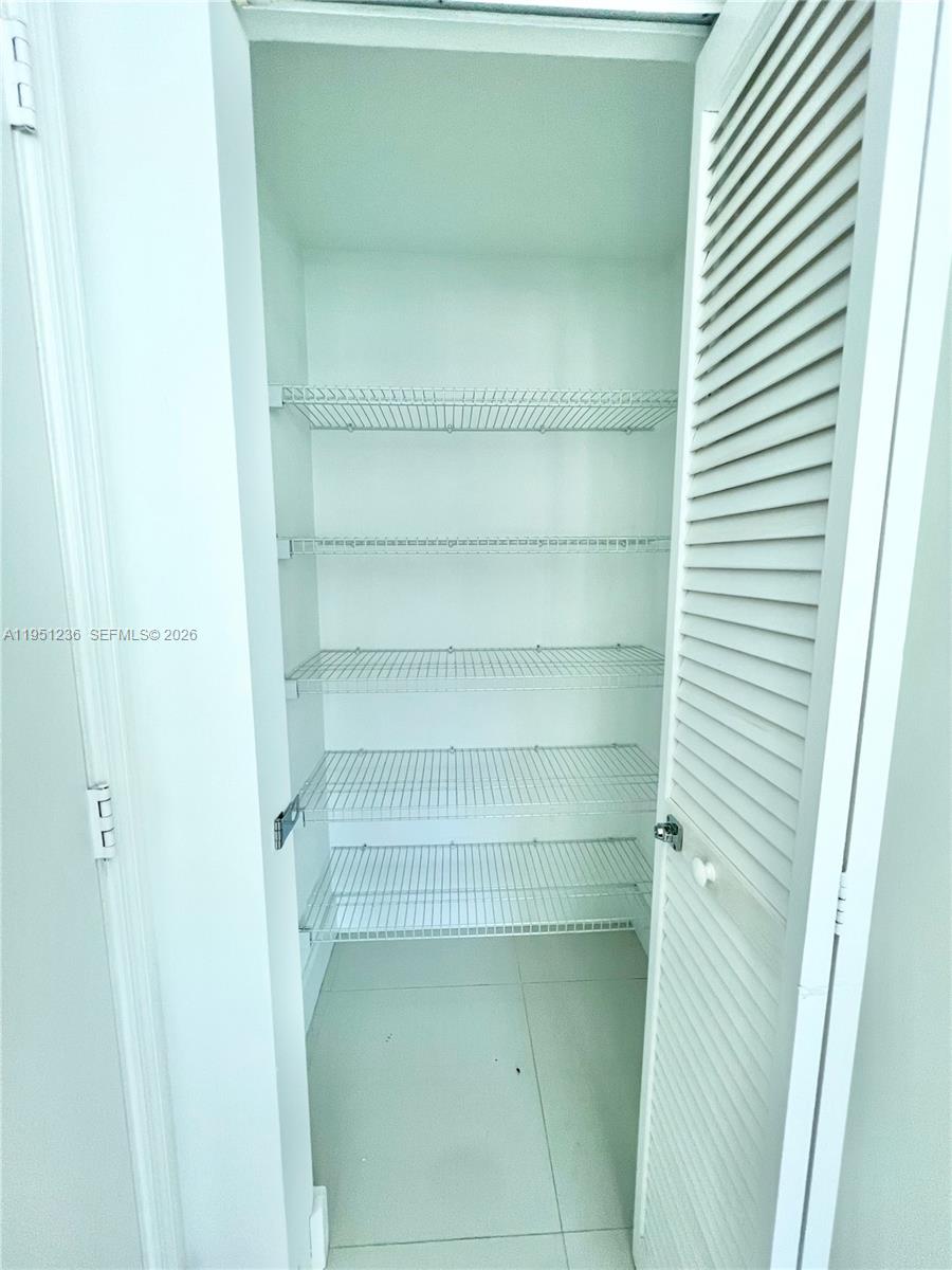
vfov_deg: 106.2
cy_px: 635
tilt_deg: -8.8
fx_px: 477
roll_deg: -0.2
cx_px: 476
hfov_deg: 89.9
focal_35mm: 13
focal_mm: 1.57
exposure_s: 1/120
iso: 125
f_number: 1.8
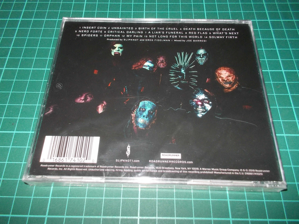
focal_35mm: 29
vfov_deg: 48.2
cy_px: 112
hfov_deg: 61.7
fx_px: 250
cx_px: 150
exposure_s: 1/30
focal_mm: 4.1
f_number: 3.3
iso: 200
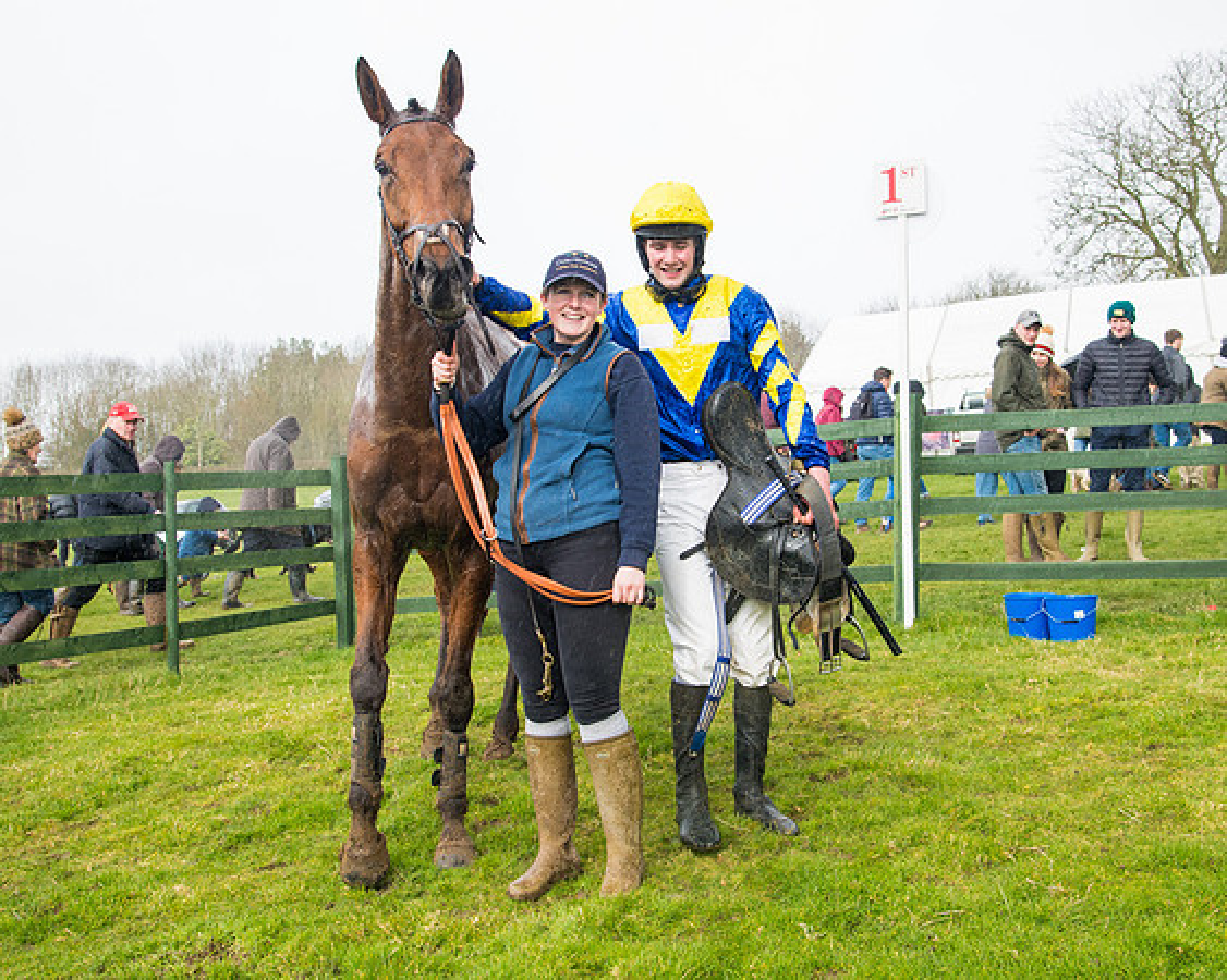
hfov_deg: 40.1
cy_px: 471
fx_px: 1683
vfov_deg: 32.5
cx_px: 631
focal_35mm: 46
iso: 400
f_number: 5
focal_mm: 34
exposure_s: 1/400
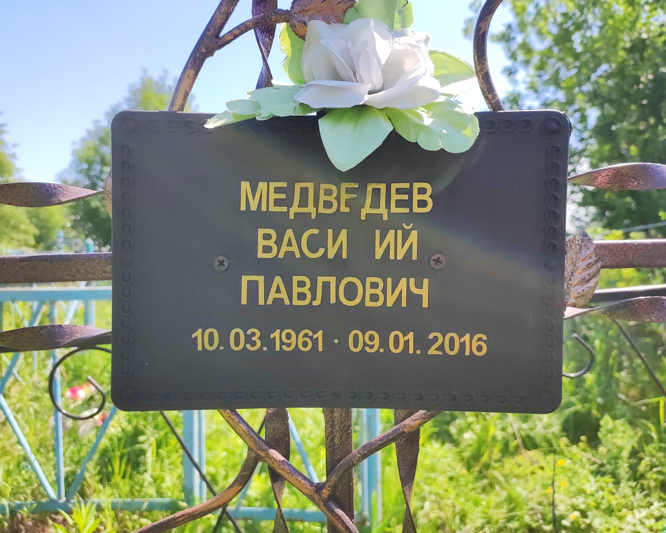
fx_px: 532
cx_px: 342
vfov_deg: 53.2
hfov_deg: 64.1
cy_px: 262
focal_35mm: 27
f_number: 1.79
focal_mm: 4.7
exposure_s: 1/2500
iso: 400
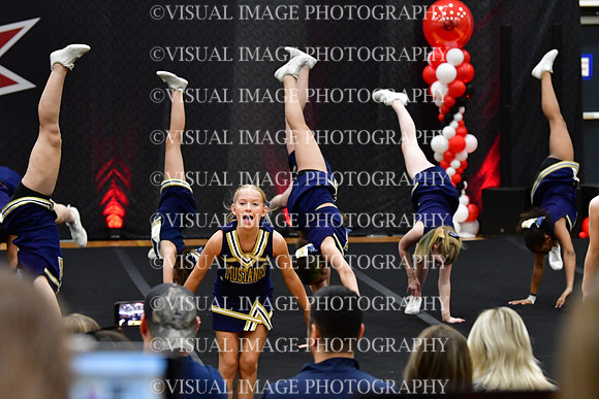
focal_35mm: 157
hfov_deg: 13.1
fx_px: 2613
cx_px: 300
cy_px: 200
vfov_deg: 8.7
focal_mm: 105
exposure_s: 1/400
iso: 4000
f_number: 4
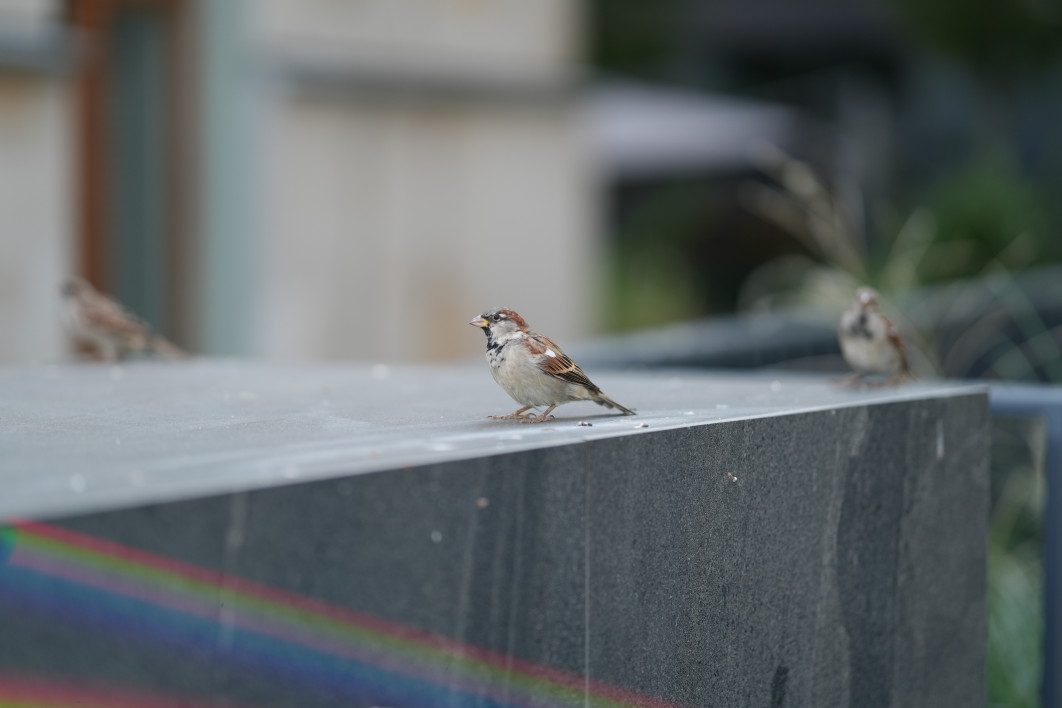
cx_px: 531
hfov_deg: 23.9
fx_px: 2507
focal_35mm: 85
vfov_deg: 16.1
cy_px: 354
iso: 100
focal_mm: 85
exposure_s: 1/640
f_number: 1.4
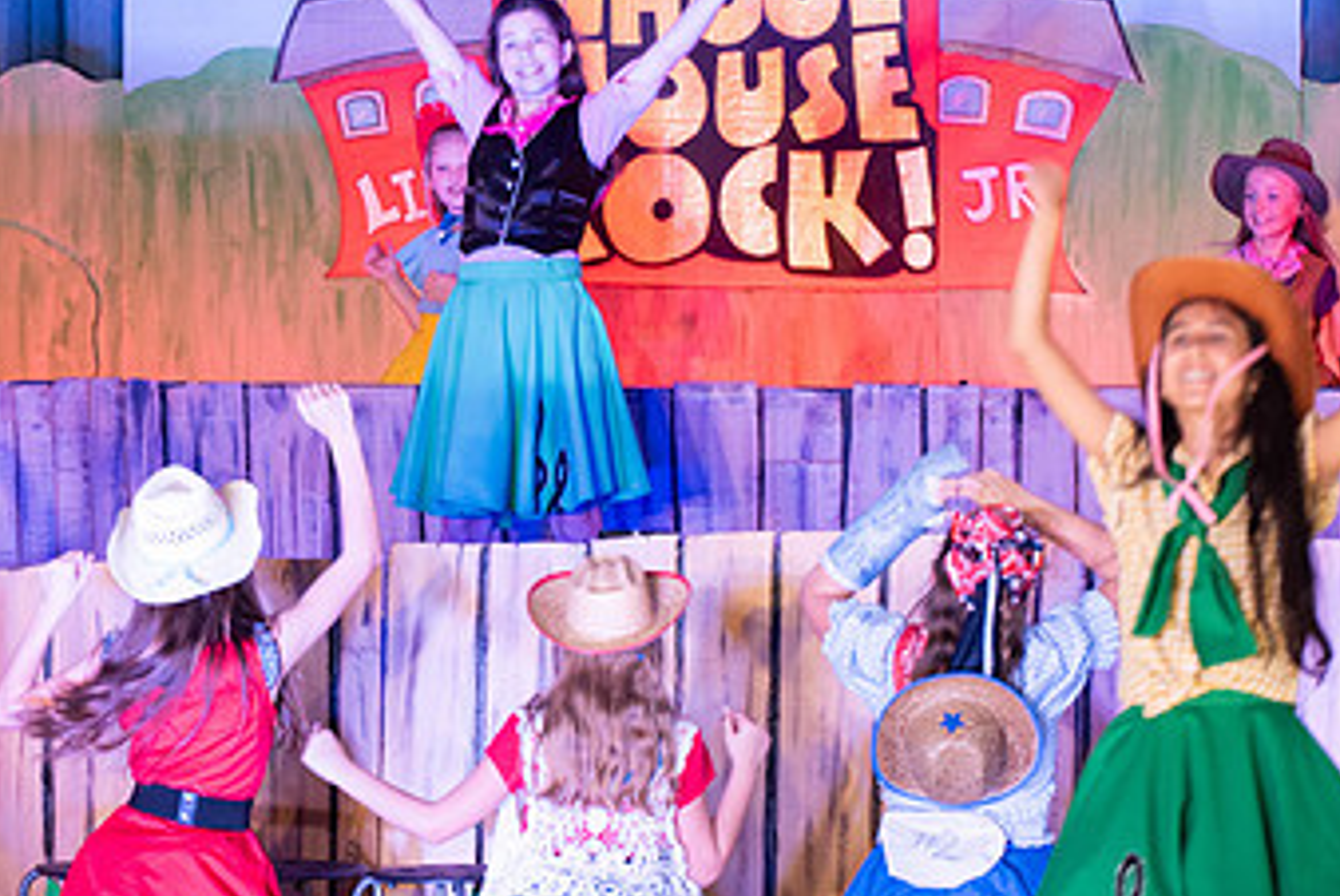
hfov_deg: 10.3
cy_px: 331
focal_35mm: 199
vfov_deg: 6.9
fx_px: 7413
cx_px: 567
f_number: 2.8
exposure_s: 1/125
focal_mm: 116
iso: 640
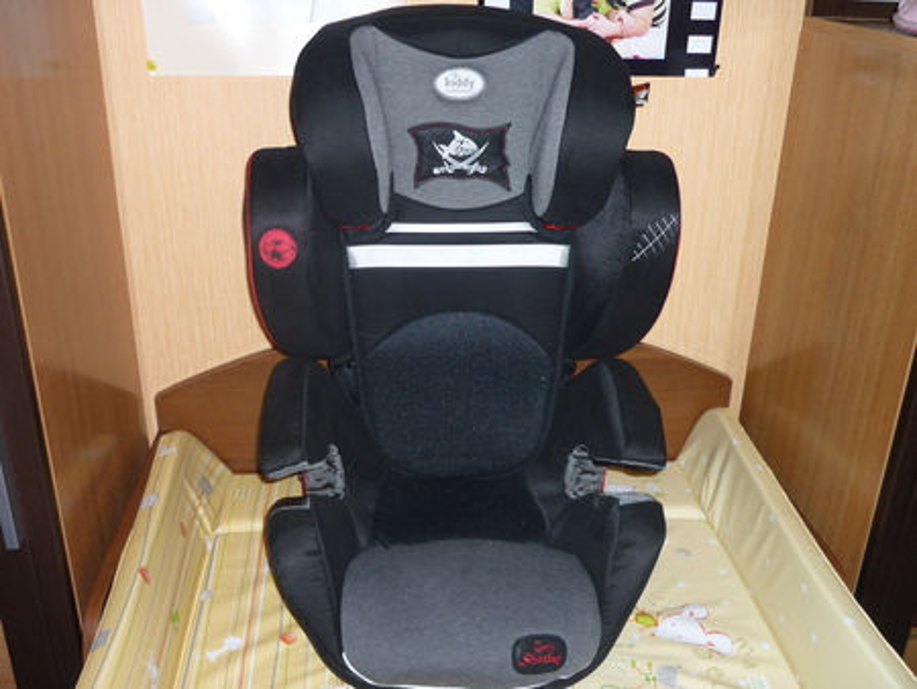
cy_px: 344
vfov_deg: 43.0
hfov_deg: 55.3
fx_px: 875
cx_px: 458
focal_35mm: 33
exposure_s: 1/30
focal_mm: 5.5
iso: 100
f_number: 2.8
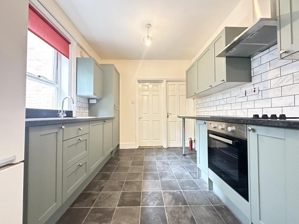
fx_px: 121
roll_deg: +0.1
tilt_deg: +2.0
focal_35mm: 14
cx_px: 150
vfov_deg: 85.7
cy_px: 112
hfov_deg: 102.1
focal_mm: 2.22
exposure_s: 1/49
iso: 1250
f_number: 2.2
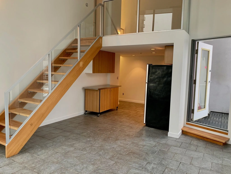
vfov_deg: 53.1
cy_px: 87
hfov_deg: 67.3
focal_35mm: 26
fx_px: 174
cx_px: 116
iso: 125
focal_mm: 4.25
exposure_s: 1/60
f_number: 1.8
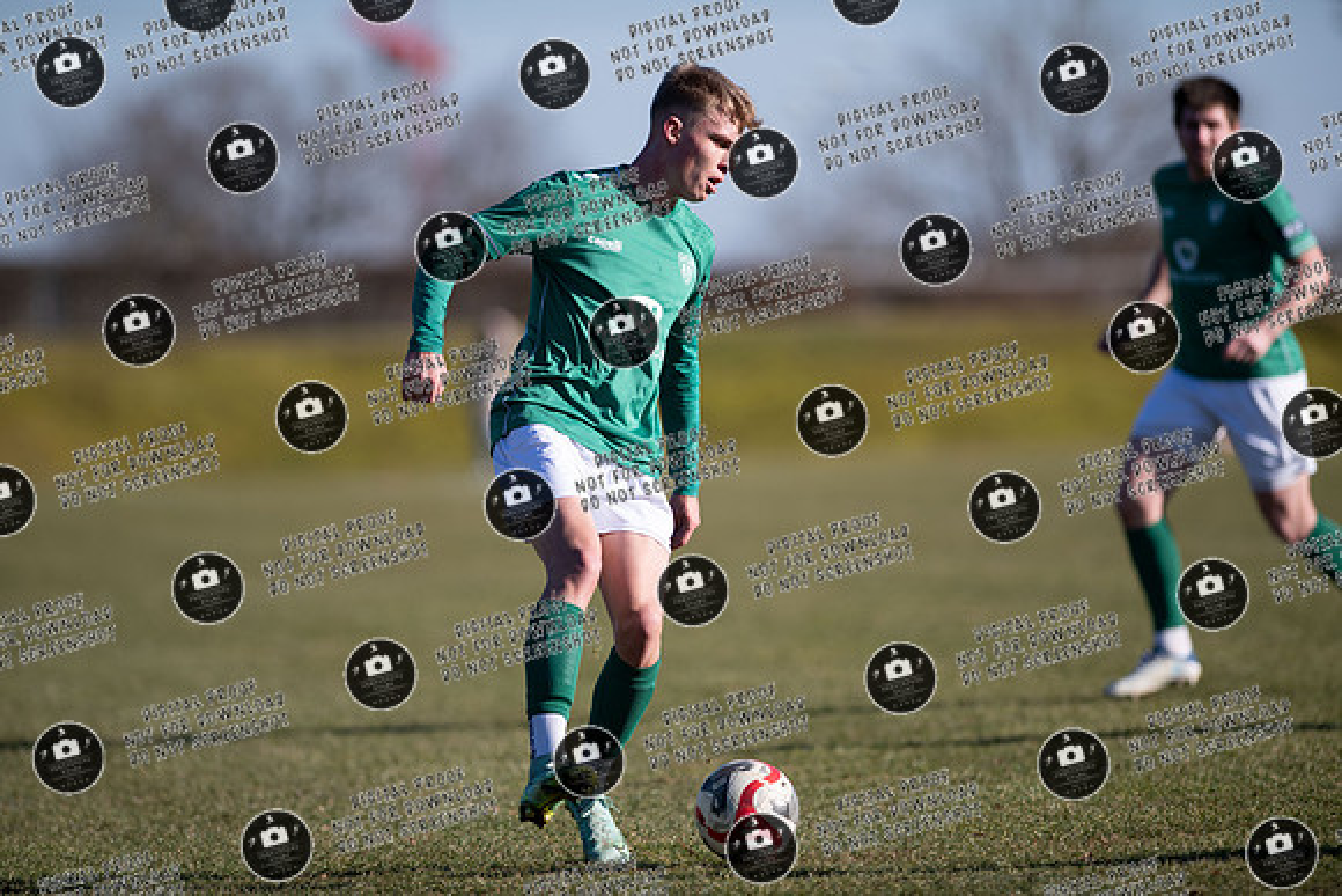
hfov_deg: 6.9
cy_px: 448
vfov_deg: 4.6
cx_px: 671
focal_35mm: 300
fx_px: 11185
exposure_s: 1/1600
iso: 100
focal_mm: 300
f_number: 3.2
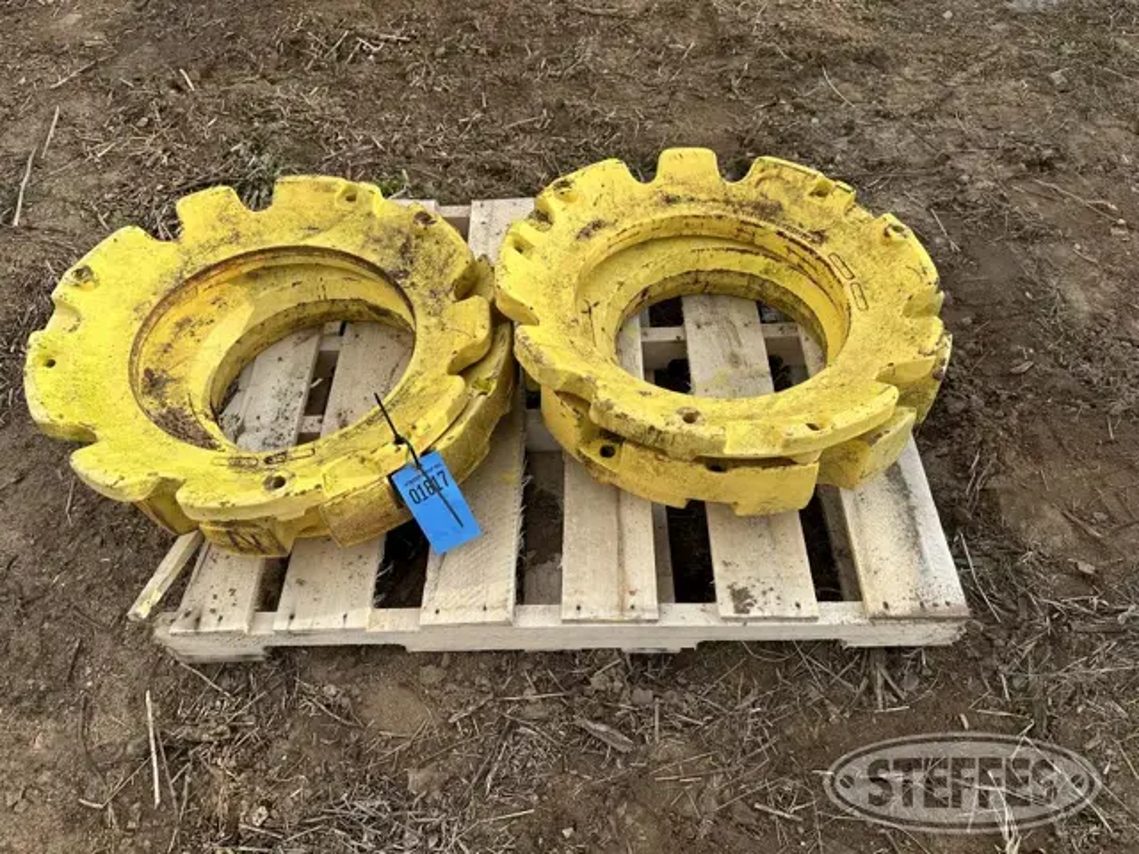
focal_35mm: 24
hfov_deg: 71.6
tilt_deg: -54.0
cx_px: 570
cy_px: 427
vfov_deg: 56.8
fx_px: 790
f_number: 1.78
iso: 80
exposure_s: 1/1289
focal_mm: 6.86
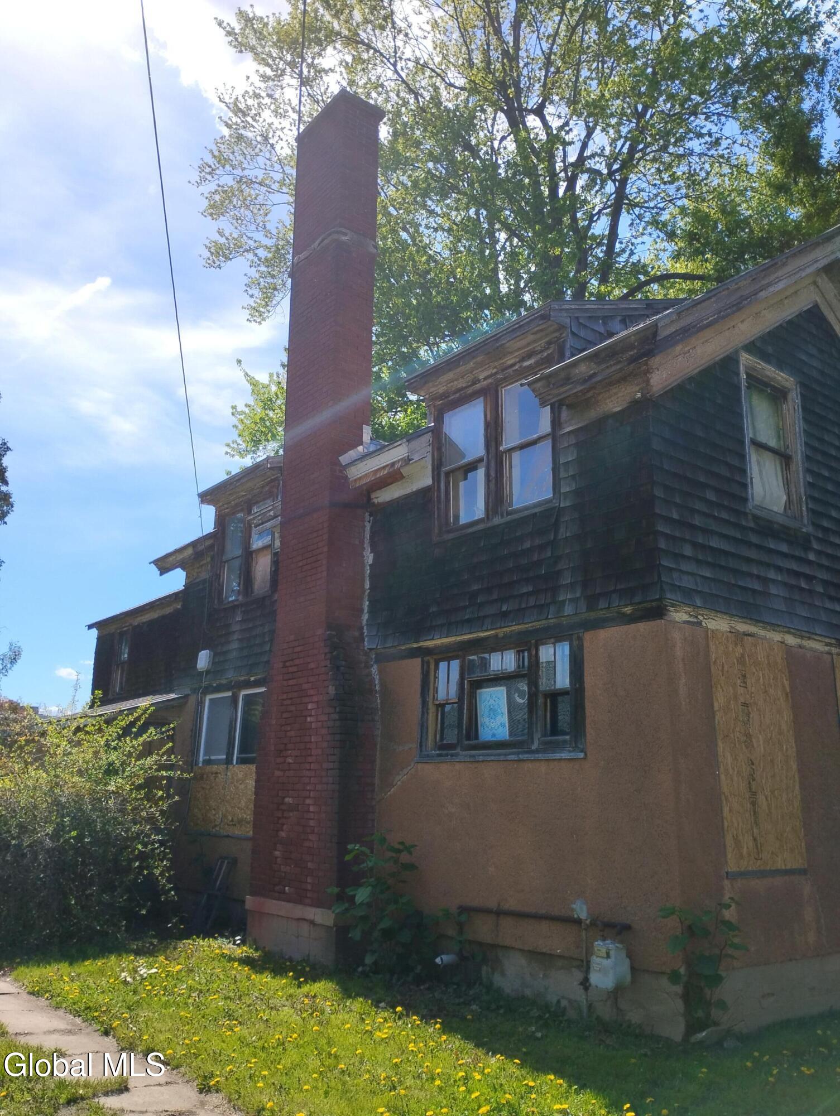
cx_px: 420
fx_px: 904
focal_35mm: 28
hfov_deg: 49.8
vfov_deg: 63.4
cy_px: 558
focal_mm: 4.26
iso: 100
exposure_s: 1/885
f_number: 1.8
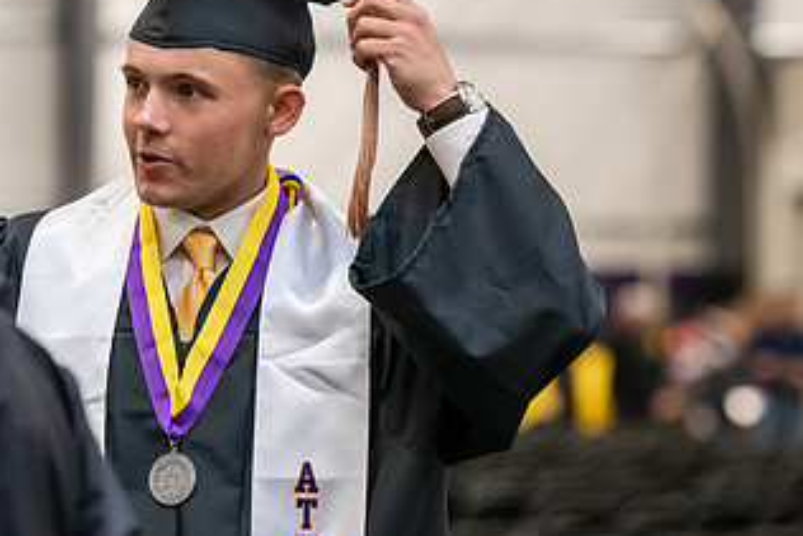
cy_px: 169
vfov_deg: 5.5
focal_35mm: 248
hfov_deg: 8.3
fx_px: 5534
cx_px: 280
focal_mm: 135
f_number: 3.5
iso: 3200
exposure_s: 1/200
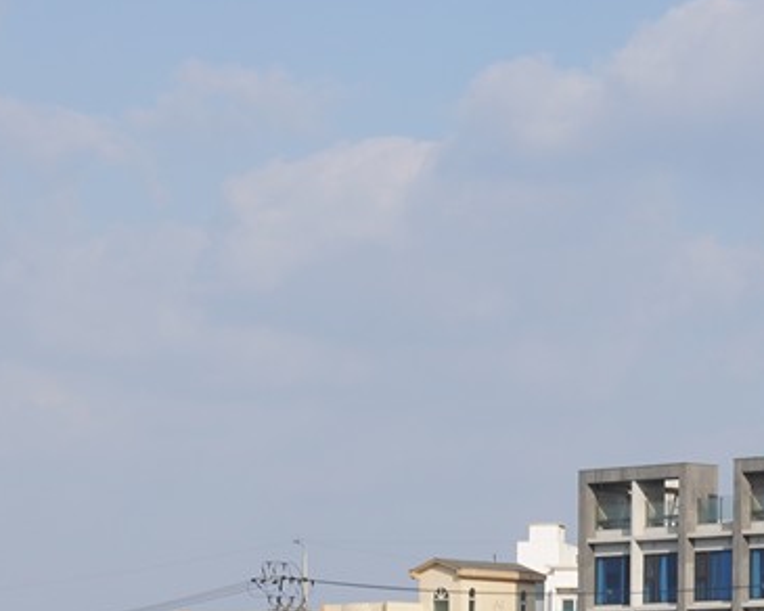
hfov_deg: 10.7
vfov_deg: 8.3
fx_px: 4070
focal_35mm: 180
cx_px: 542
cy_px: 1042
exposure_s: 1/100
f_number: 13
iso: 100
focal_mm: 35
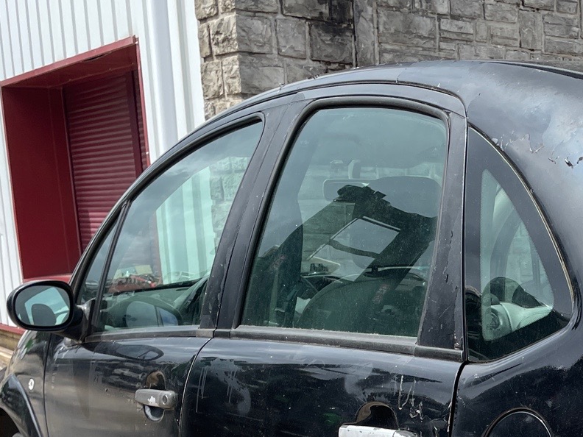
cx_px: 571
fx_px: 1061
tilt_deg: -16.3
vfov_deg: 21.8
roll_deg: +2.8
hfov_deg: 28.9
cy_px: 505
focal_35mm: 63
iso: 32
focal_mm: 4.2
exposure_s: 1/2092
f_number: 1.6
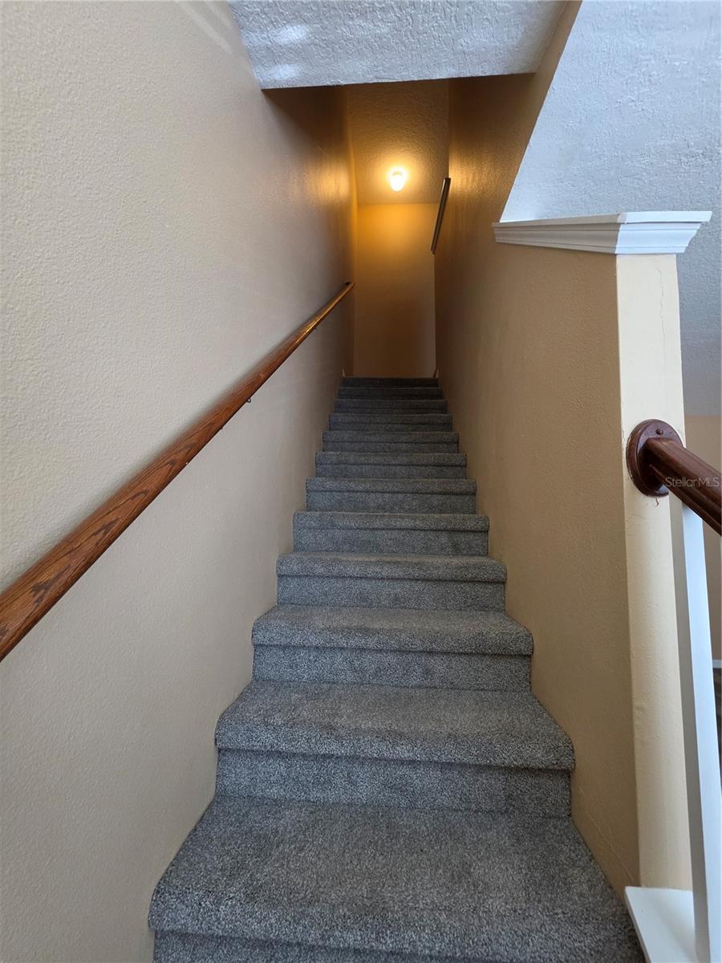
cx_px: 361
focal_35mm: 13
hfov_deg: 89.9
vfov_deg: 106.2
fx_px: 362
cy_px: 482
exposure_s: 1/120
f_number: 1.9
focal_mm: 2.2
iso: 250
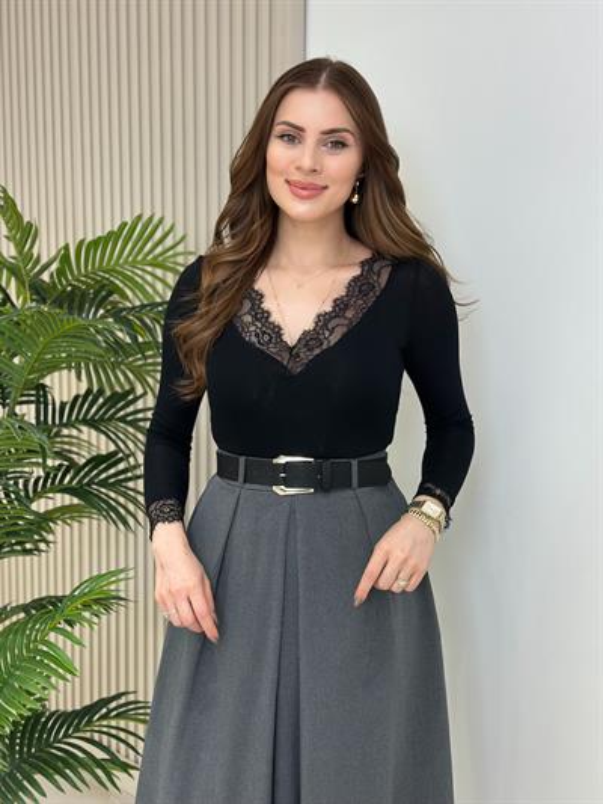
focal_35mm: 48
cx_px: 302
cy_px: 402
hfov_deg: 30.3
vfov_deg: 39.6
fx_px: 1114
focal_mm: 6.86
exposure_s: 1/133
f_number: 1.78
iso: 80
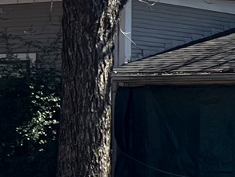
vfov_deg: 8.5
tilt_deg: +0.9
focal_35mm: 175
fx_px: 1188
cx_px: 608
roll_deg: -0.1
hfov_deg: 9.7
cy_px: 122
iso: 50
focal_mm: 5.7
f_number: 1.5
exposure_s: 1/3165
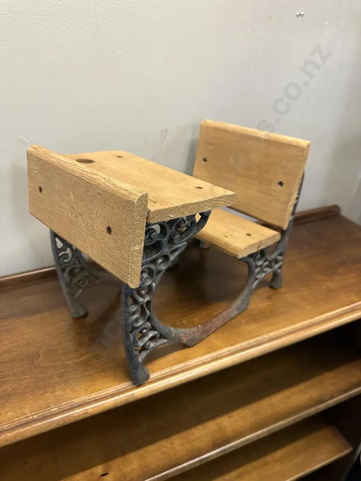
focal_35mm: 24
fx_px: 334
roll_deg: -0.5
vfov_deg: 71.6
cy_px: 240
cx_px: 180
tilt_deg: -31.3
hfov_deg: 56.8
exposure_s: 1/50
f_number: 1.78
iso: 400
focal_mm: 6.86
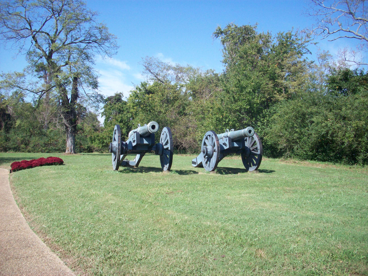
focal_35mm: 37
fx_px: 393
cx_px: 184
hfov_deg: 50.1
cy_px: 138
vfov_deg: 38.7
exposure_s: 1/239
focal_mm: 6.2
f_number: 5.6
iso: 80
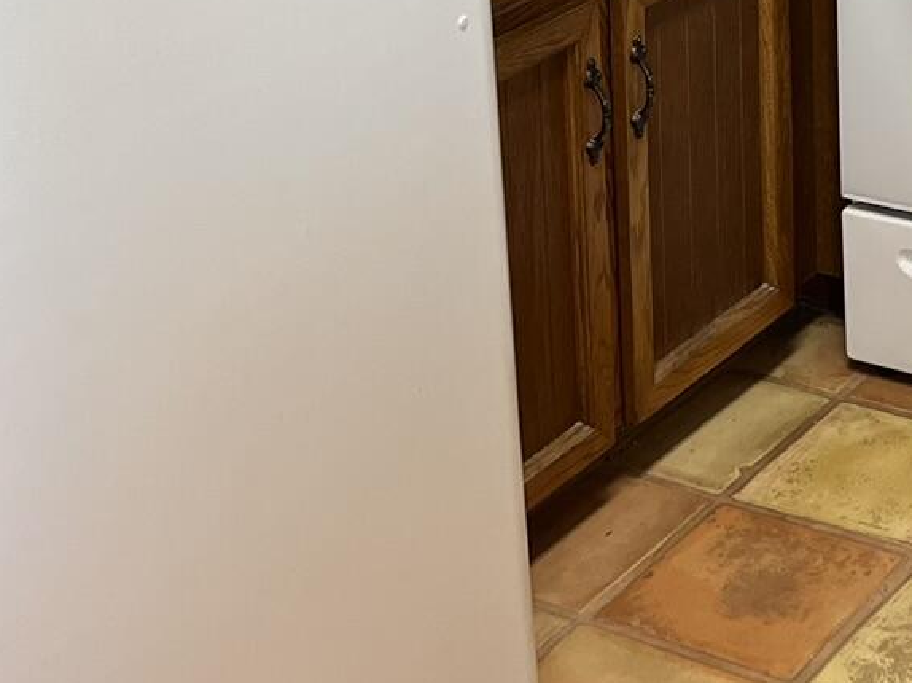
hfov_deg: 19.9
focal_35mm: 93
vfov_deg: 15.1
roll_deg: +0.2
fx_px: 2449
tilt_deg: -13.5
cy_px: -226
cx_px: 1060
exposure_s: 1/120
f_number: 1.5
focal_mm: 5.7
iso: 125
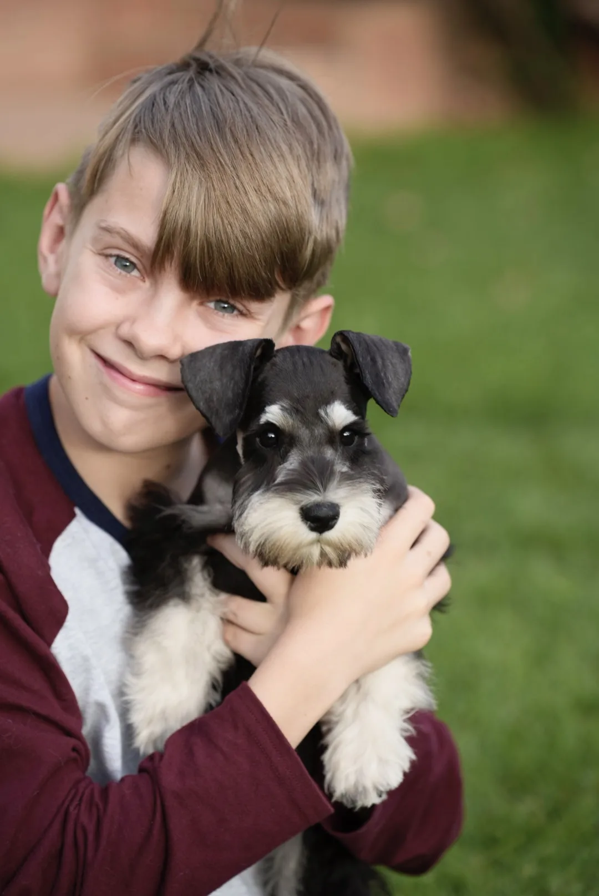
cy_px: 448
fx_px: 3463
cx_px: 300
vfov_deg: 14.7
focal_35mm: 139
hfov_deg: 9.9
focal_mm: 139
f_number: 4
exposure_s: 1/160
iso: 125
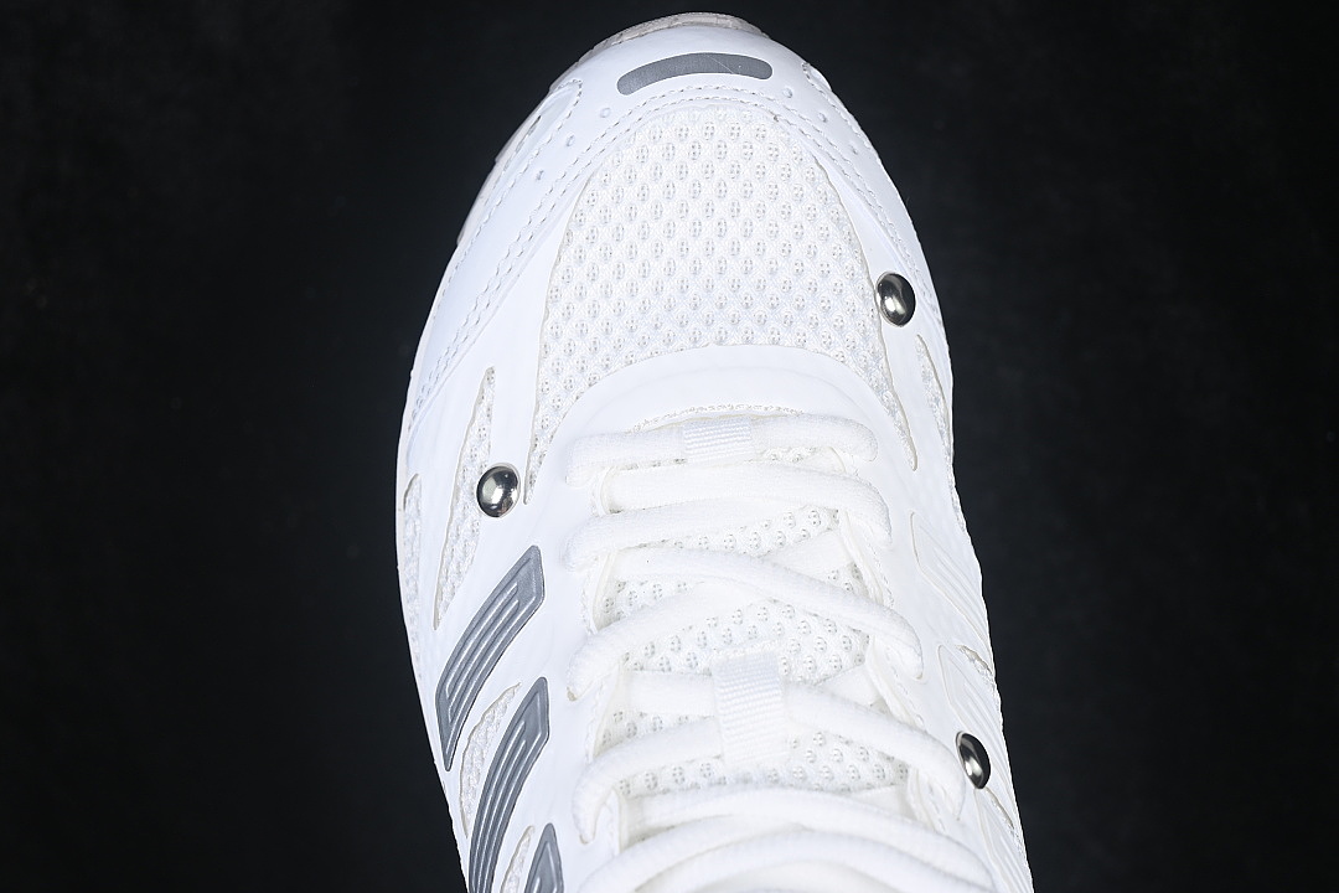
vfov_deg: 18.2
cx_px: 670
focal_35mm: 75
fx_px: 2789
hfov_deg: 27.0
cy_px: 446
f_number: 7.1
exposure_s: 1/80
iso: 160
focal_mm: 50
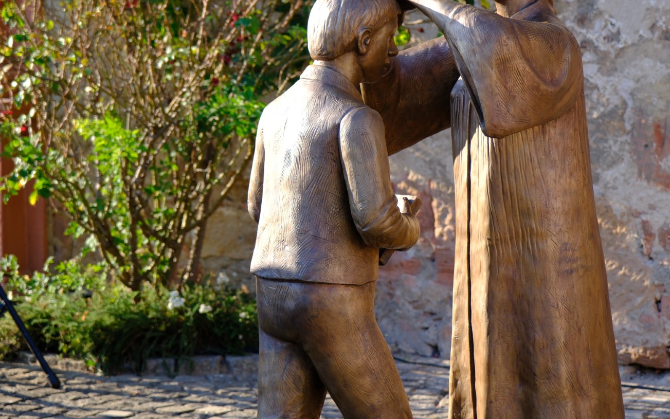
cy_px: 146
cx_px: 393
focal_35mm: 152
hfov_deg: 13.8
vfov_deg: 8.6
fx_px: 2776
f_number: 4
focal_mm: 80
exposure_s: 1/220
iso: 160
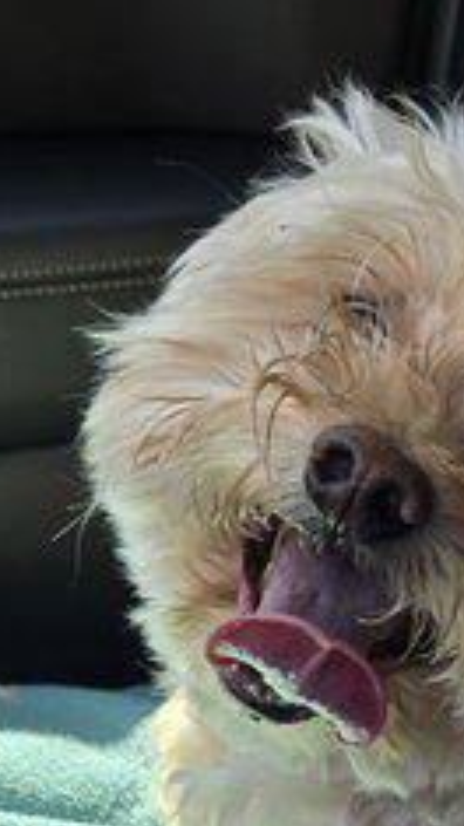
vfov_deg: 27.9
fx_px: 1555
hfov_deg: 16.4
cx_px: 524
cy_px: 831
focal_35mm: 71
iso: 25
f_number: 1.8
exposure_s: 1/180
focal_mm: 5.4
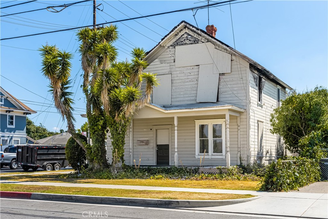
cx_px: 164
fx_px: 273
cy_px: 110
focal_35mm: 30
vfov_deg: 43.6
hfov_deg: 61.9
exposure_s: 1/320
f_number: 10
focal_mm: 30
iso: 100
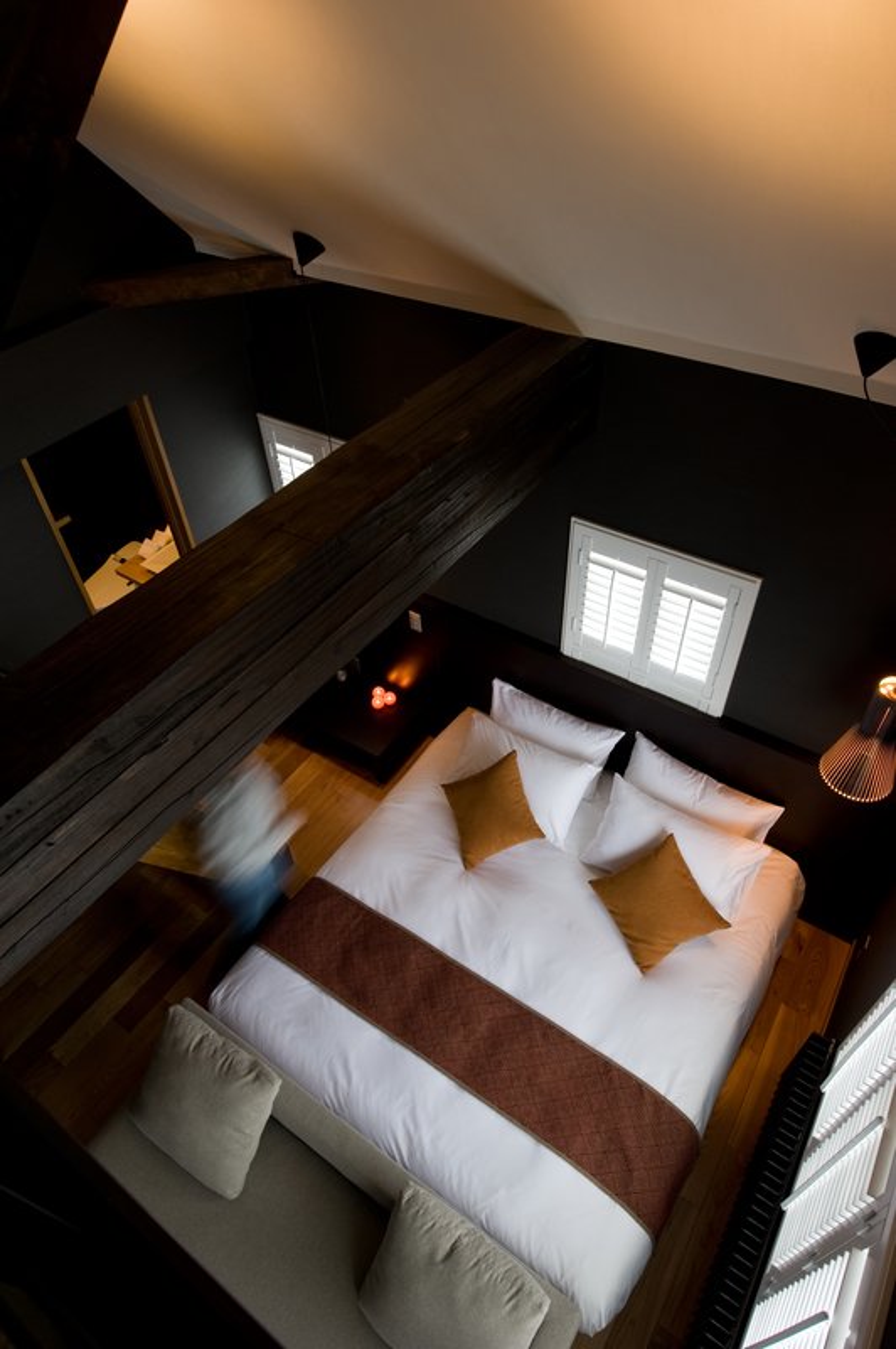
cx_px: 448
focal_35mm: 21
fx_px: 785
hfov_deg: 59.4
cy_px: 674
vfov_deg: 81.3
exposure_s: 1/4
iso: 200
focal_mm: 21
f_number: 9
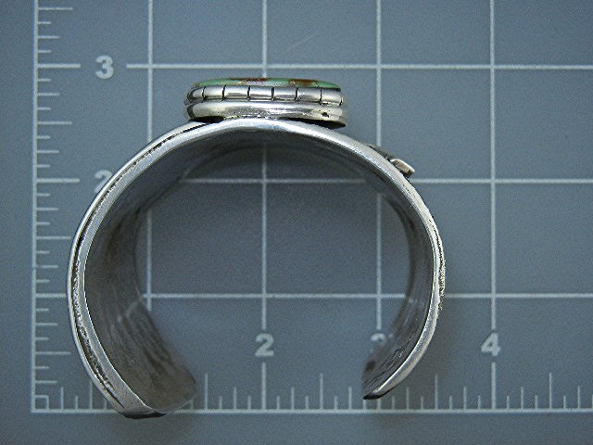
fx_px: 1011
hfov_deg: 32.7
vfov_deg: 24.8
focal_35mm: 59
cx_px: 296
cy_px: 222
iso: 200
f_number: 4
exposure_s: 1/30
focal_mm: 10.6
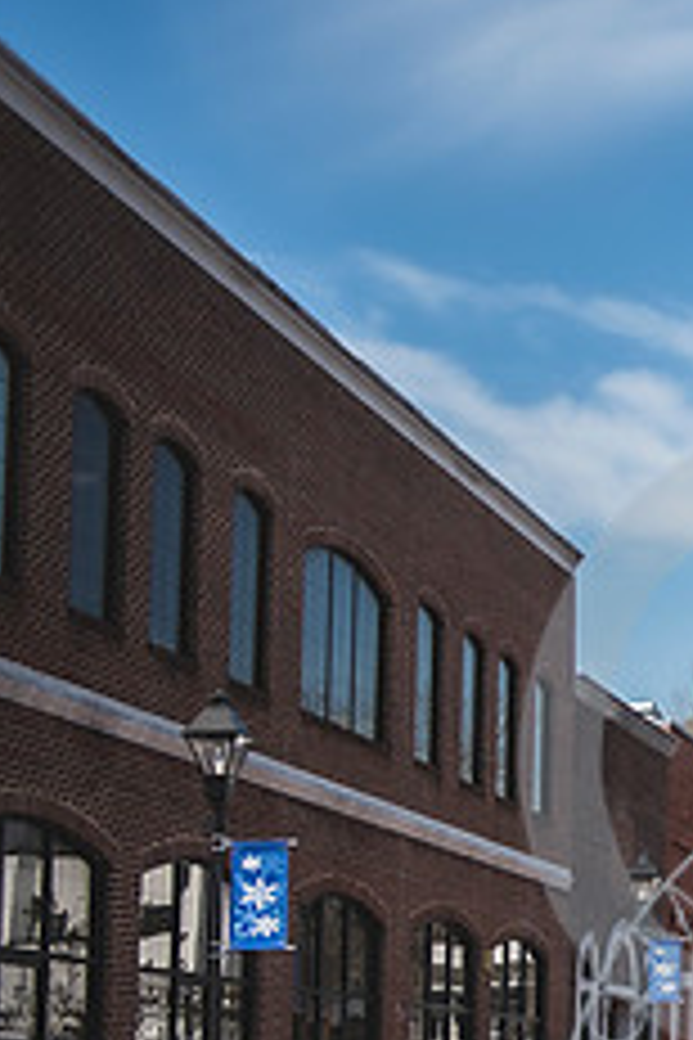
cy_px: 811
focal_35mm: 93
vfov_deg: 21.7
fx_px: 2685
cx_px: 1276
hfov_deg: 13.2
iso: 100
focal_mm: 35
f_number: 2.8
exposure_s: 1/2500
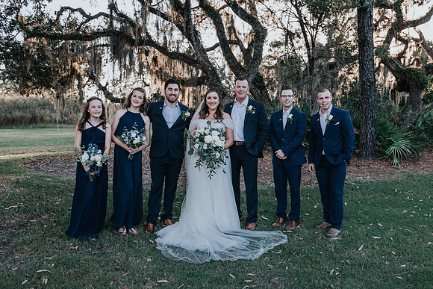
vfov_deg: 35.9
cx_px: 235
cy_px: 161
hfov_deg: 51.8
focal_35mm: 37
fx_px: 445
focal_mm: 32
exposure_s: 1/400
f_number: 4.5
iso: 200
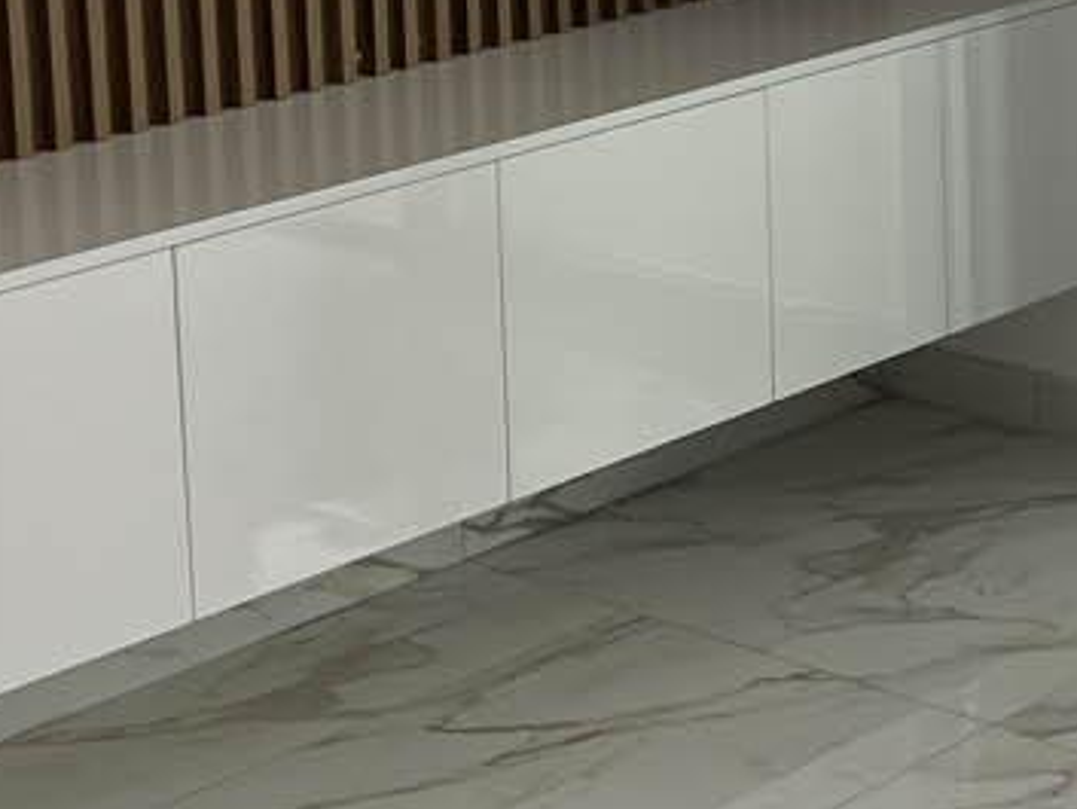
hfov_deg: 17.8
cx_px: 1248
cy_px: -150
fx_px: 3299
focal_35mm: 106
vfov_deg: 13.6
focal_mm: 5.7
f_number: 1.5
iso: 50
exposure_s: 1/597
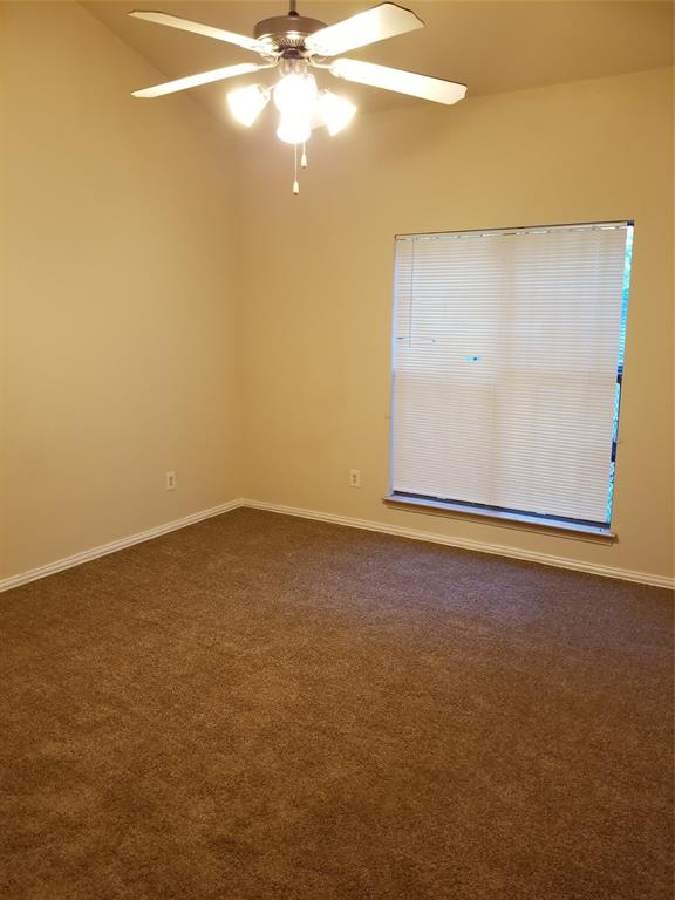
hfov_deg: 53.1
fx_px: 676
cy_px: 450
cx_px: 338
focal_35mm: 26
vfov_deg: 67.3
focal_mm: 4.25
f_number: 1.7
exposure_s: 1/17
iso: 250
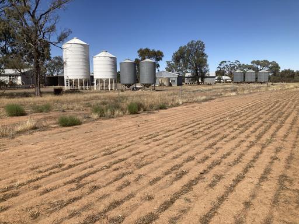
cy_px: 112
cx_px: 150
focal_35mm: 28
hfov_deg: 63.4
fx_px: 242
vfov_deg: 49.7
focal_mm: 3.99
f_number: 1.8
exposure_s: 1/2825
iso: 20
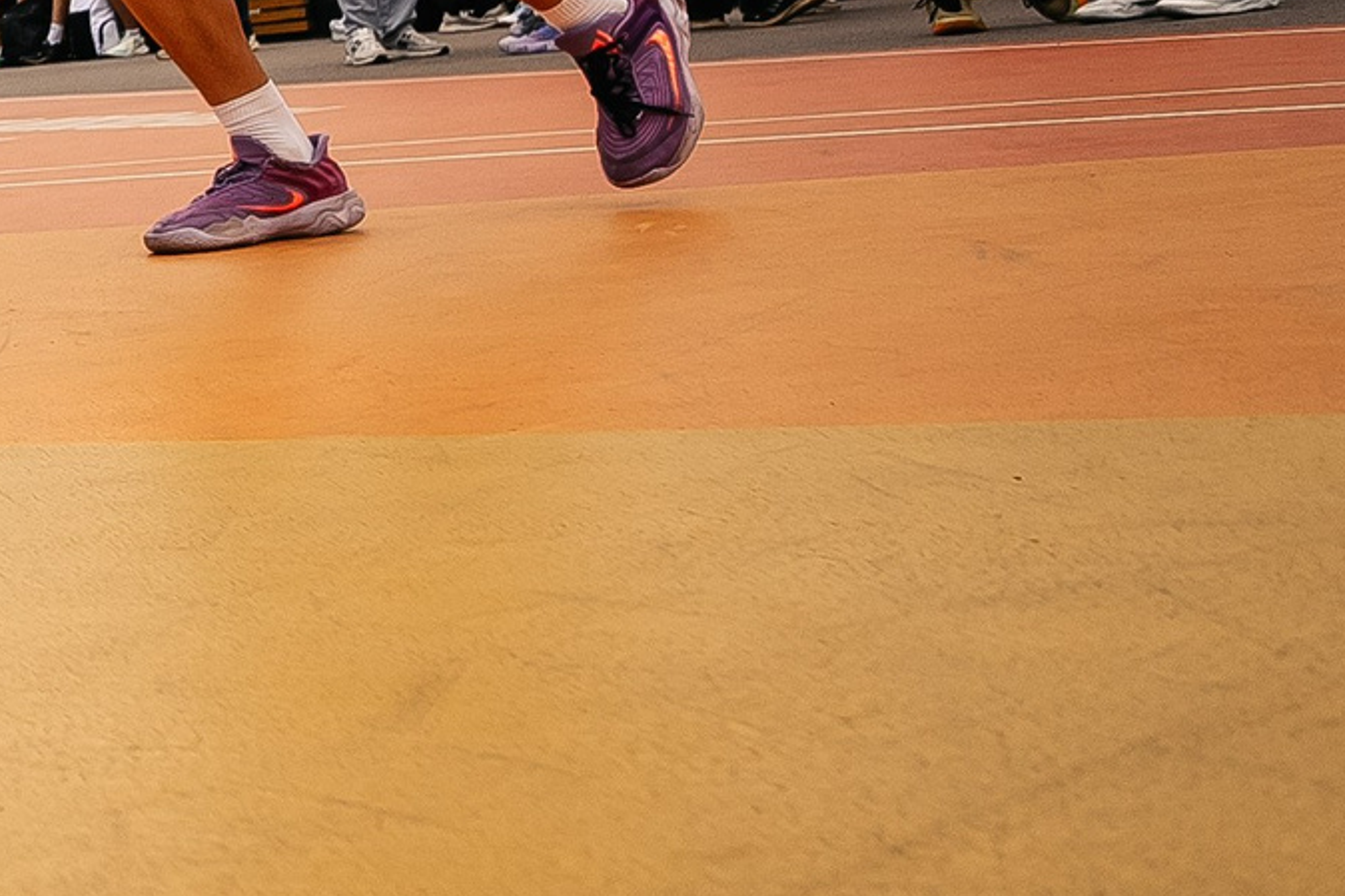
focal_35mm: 67
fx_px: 2502
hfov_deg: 20.2
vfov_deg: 19.2
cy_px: -158
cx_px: -1149
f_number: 3.2
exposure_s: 1/3200
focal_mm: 16
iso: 320
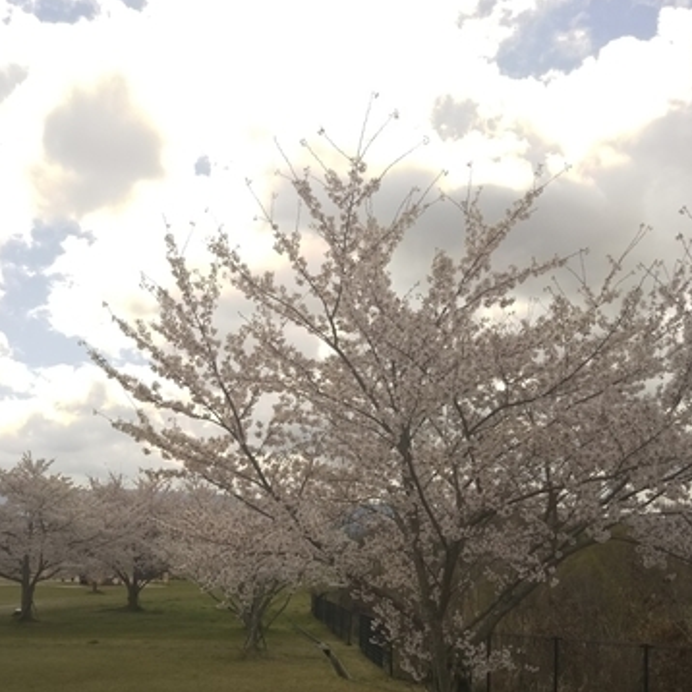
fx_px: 837
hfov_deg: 44.9
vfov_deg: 44.2
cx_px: 339
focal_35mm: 37
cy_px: 466
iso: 40
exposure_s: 1/962
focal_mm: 4
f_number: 2.2
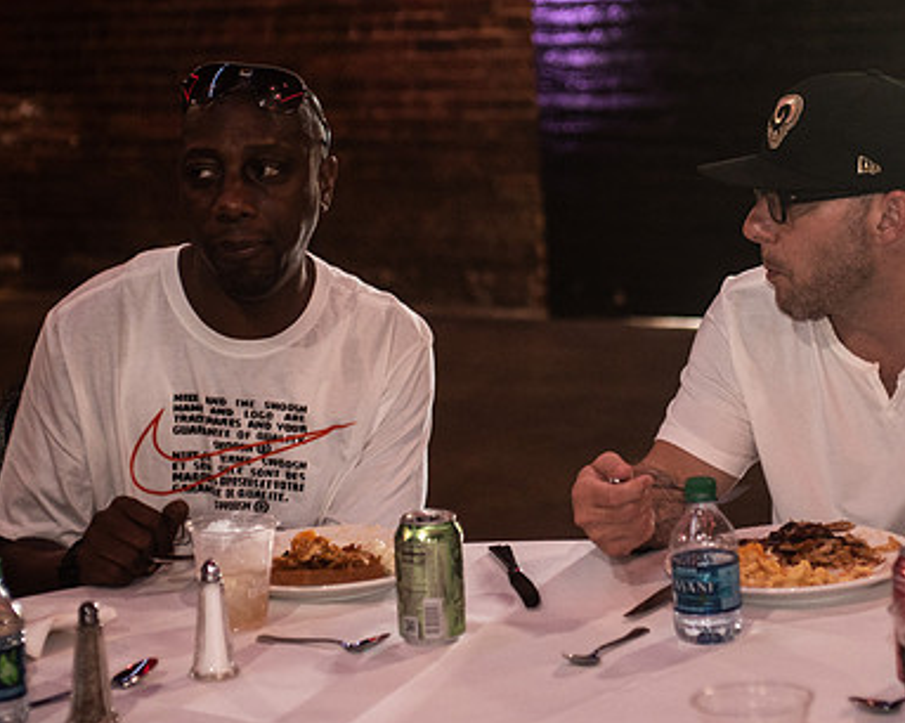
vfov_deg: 14.8
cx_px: 551
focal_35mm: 104
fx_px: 2784
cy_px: 312
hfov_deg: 18.4
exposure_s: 1/40
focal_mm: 62
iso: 1600
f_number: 3.2
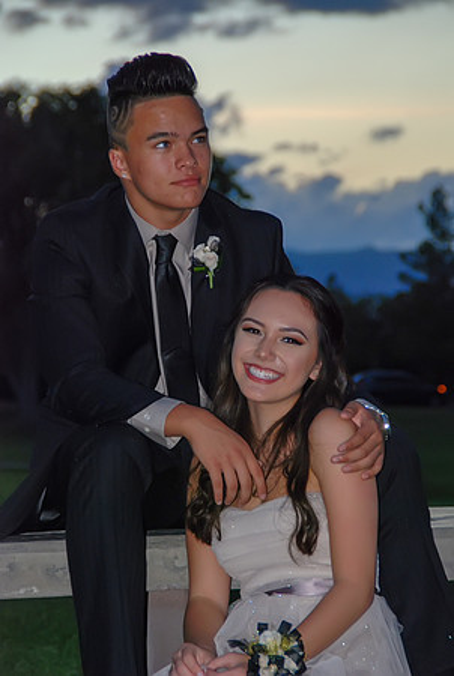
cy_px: 338
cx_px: 227
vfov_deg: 11.4
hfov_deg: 7.7
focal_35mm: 180
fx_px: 3389
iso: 400
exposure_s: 1/60
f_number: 6
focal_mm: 120
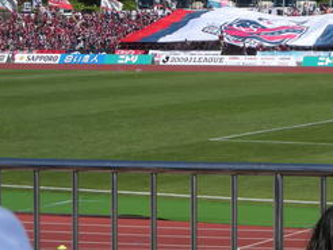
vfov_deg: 8.3
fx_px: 1724
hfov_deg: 11.0
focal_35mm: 179
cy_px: 53
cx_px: 275
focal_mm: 17.1
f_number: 9.4
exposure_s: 1/147
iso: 64
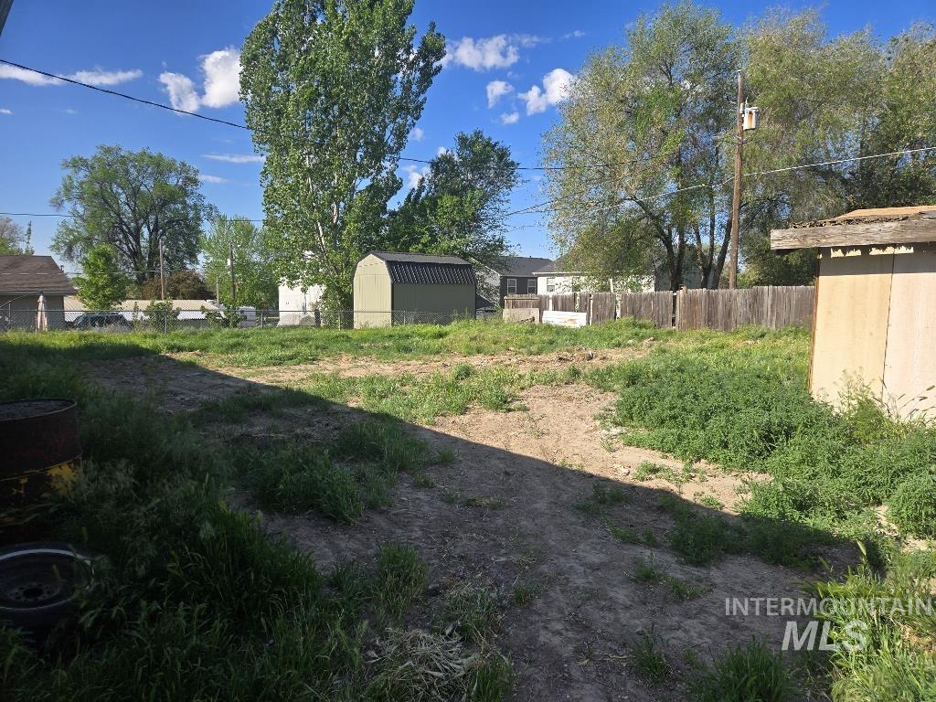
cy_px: 351
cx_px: 468
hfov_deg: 73.9
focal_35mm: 23
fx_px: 622
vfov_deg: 58.9
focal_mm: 5.4
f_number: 1.8
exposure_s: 1/1218
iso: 25
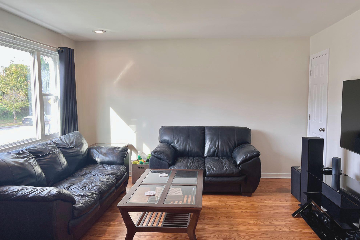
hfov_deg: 65.5
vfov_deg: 46.4
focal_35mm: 28
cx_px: 186
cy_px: 119
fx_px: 280
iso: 50
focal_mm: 5.7
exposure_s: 1/120
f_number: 1.5
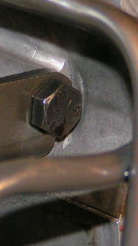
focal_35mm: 407
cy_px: 144
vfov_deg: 5.3
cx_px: -35
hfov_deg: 3.0
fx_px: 2647
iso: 200
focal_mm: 26.3
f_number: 3.5
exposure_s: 1/200
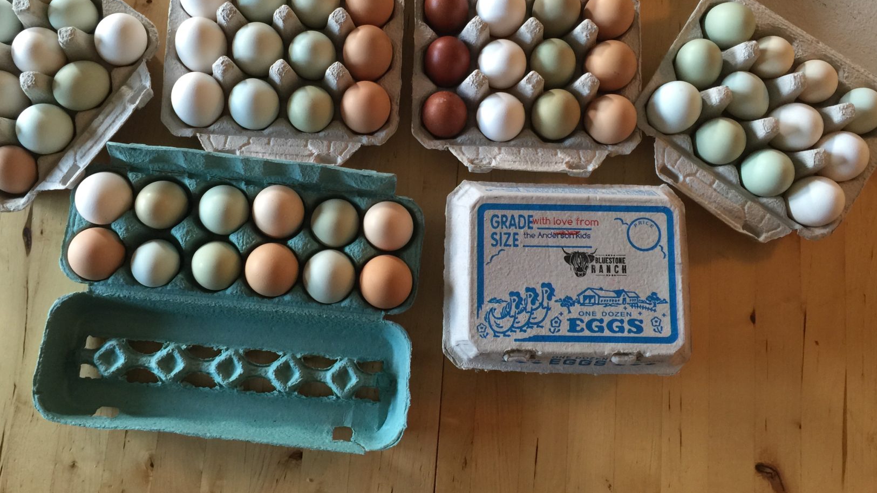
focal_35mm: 35
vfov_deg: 33.5
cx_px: 417
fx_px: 814
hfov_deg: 56.6
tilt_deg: -78.9
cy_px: 169
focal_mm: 4.15
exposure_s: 1/15
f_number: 2.2
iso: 64
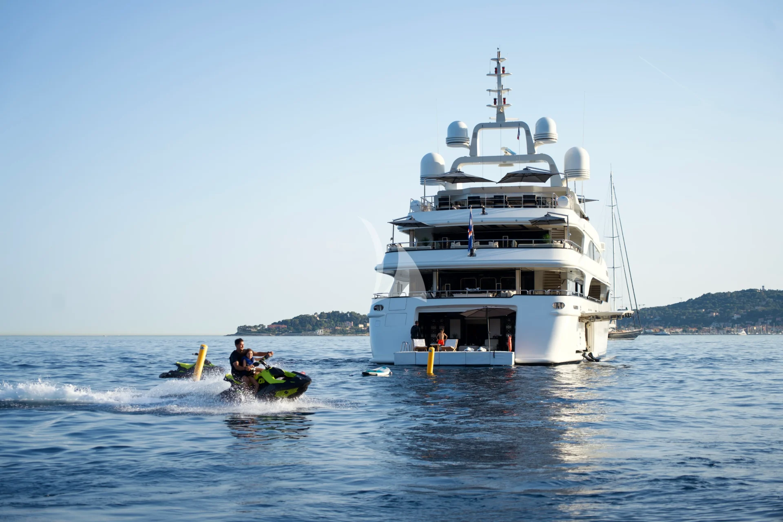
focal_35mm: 55
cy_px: 261
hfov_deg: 36.2
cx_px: 392
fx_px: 1196
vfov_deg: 24.6
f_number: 4
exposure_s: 1/640
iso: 100
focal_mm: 55
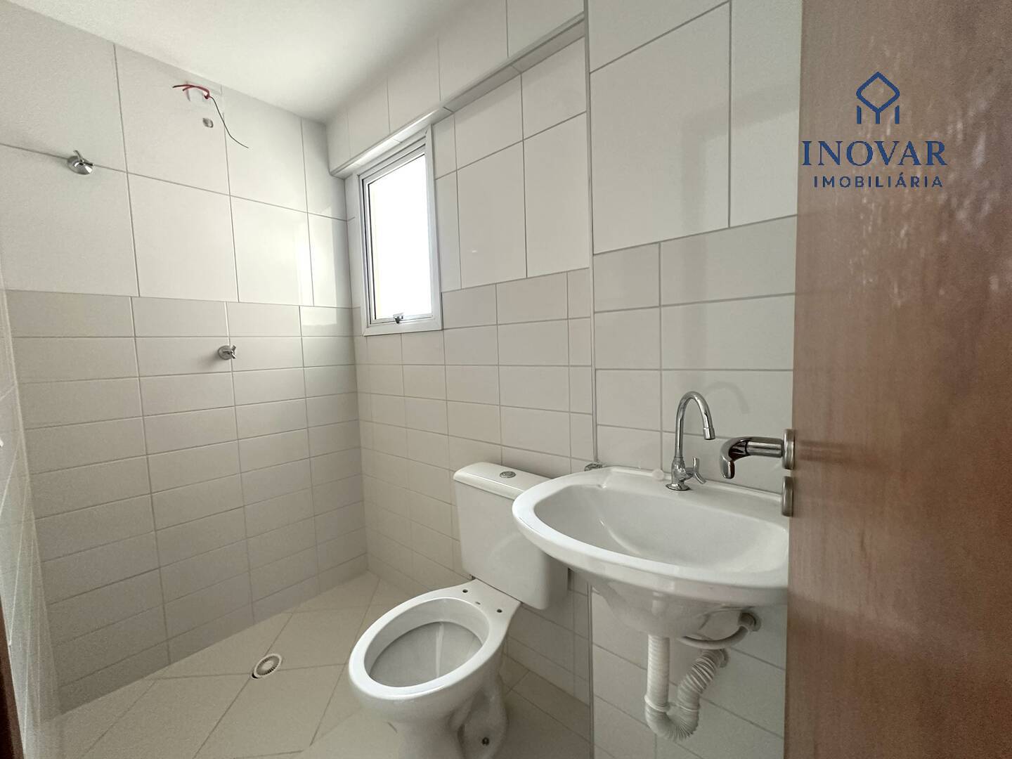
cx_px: 506
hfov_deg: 102.1
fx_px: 409
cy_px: 380
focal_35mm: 14
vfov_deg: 85.7
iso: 400
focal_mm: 2.22
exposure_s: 1/60
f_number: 2.2
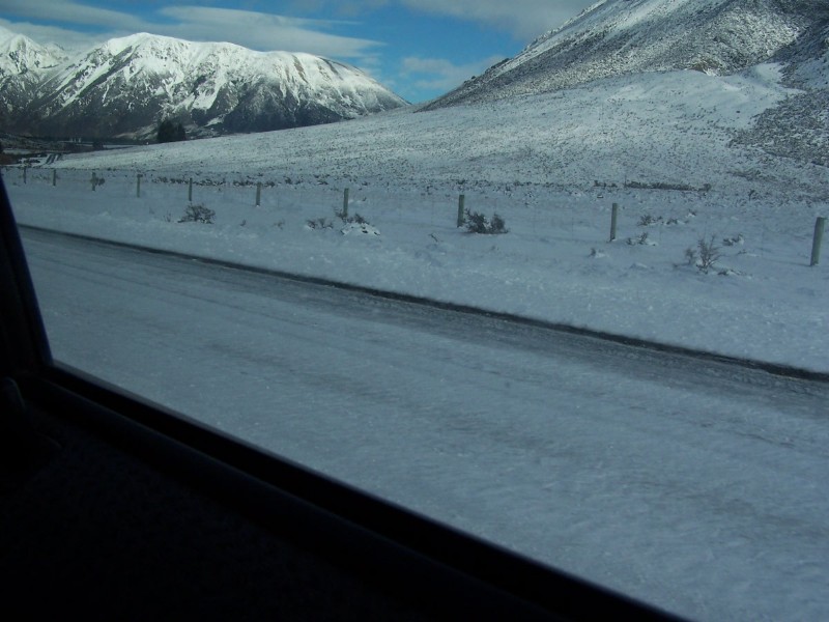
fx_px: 910
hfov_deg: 49.0
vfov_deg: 37.7
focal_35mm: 38
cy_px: 311
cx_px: 414
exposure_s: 1/1000
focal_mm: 6.3
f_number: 5.6
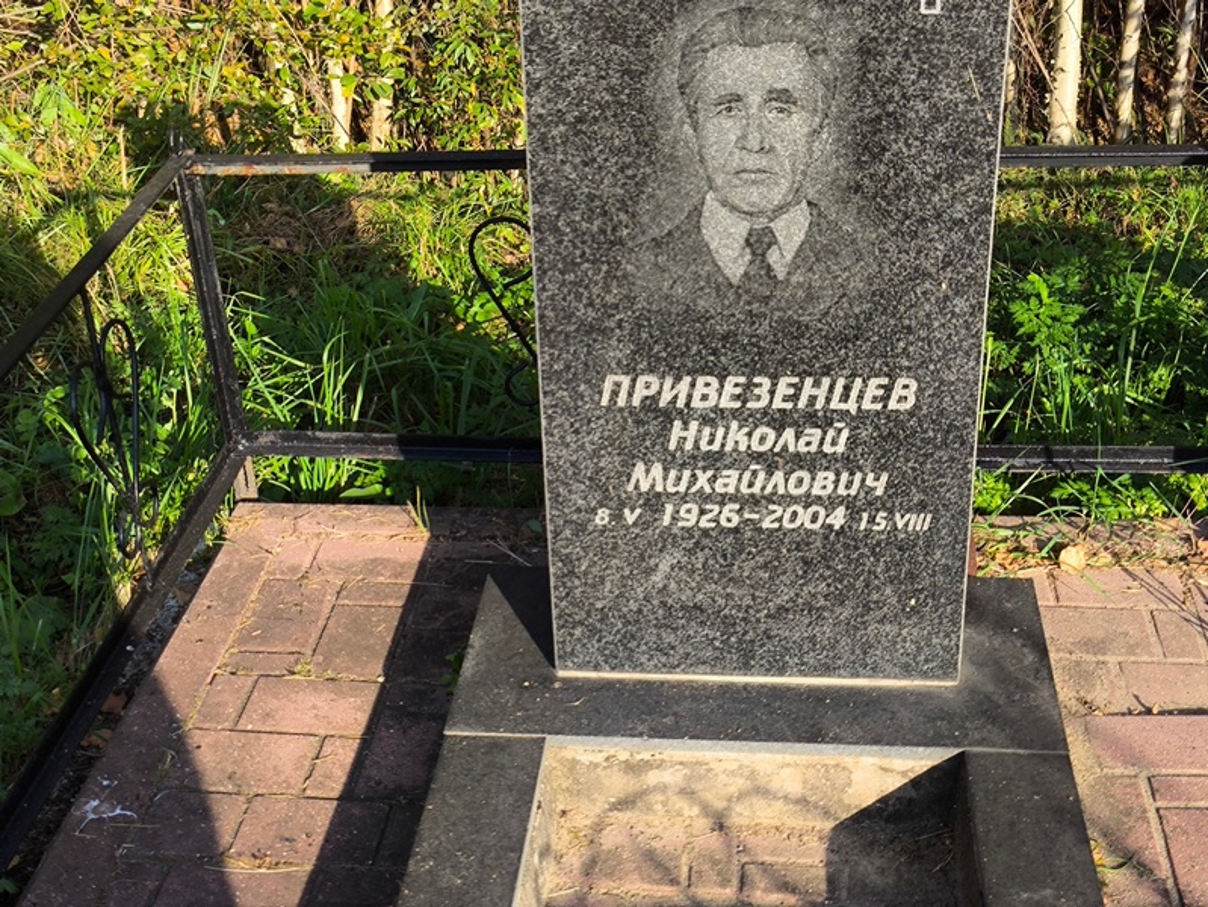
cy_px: 454
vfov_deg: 29.1
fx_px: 1746
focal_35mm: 50
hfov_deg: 38.2
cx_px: 604
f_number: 1.7
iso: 50
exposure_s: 1/676
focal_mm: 4.71
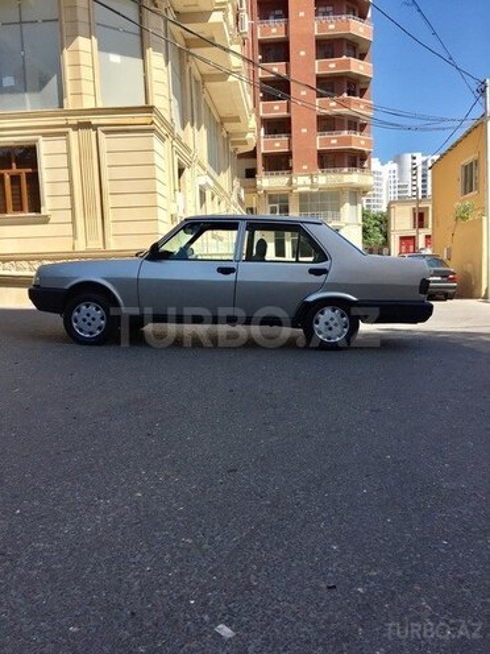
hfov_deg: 48.2
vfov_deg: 61.7
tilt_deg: -4.7
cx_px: 245
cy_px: 327
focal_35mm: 29
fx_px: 547
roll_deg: +2.0
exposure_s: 1/1412
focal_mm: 4.15
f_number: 2.2
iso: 32
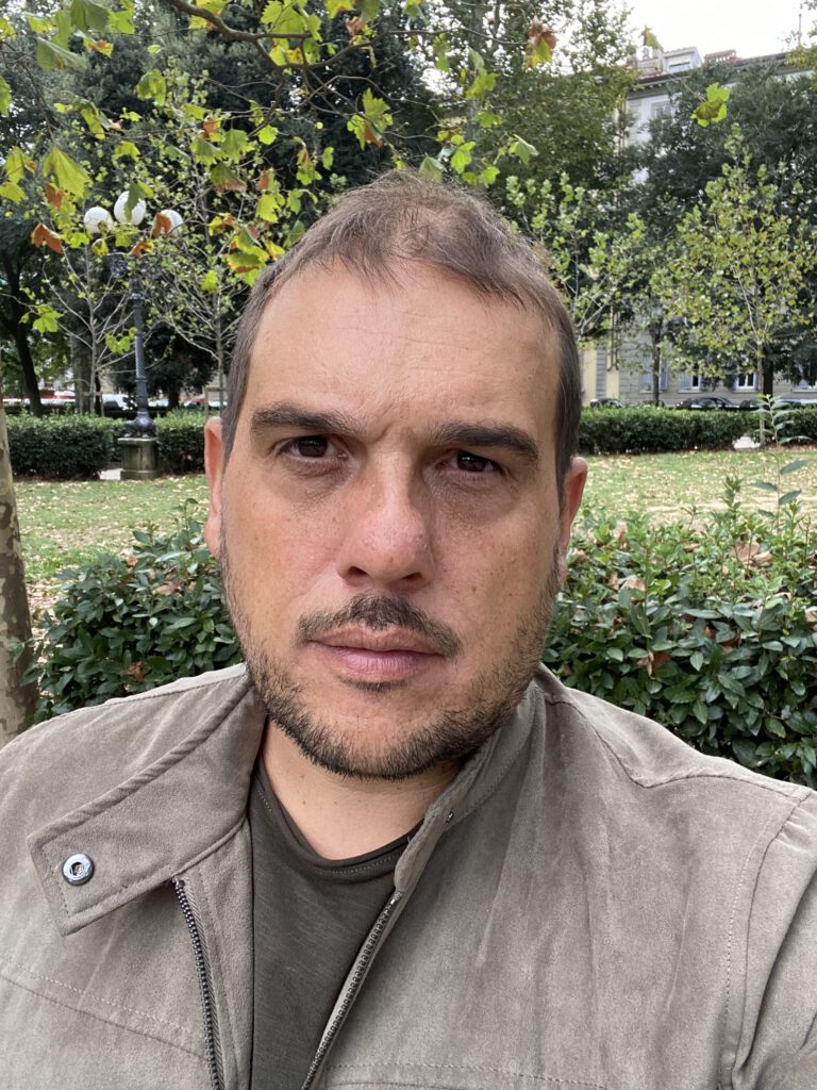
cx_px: 408
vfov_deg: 60.0
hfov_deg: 46.8
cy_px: 545
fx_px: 944
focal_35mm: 30
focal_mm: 2.71
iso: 32
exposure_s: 1/122
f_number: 2.2
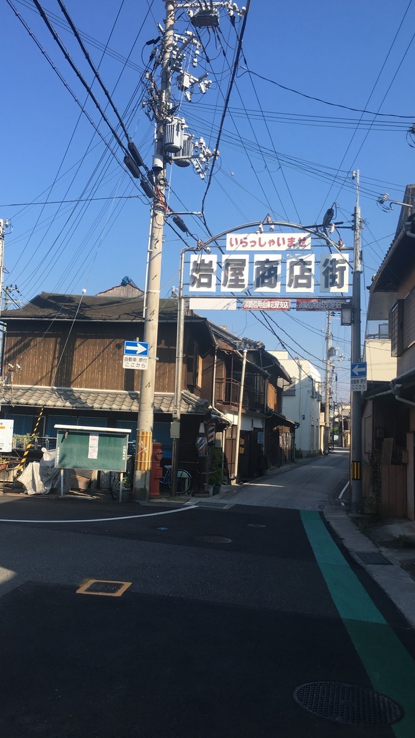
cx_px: 170
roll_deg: -5.5
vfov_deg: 61.0
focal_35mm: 32
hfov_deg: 36.5
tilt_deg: +10.4
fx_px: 626
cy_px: 368
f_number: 2.2
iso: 25
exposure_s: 1/999
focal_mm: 4.15
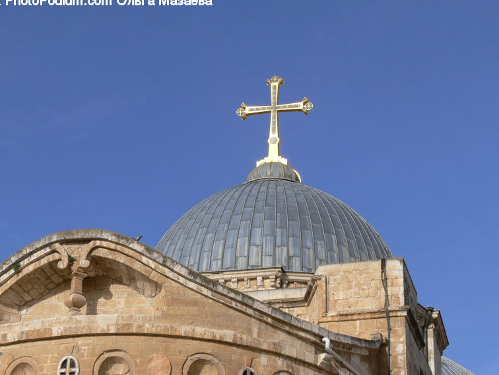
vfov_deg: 14.8
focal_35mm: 100
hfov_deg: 19.6
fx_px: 1442
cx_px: 242
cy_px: 208
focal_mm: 17.8
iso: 80
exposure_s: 1/400
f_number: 5.6
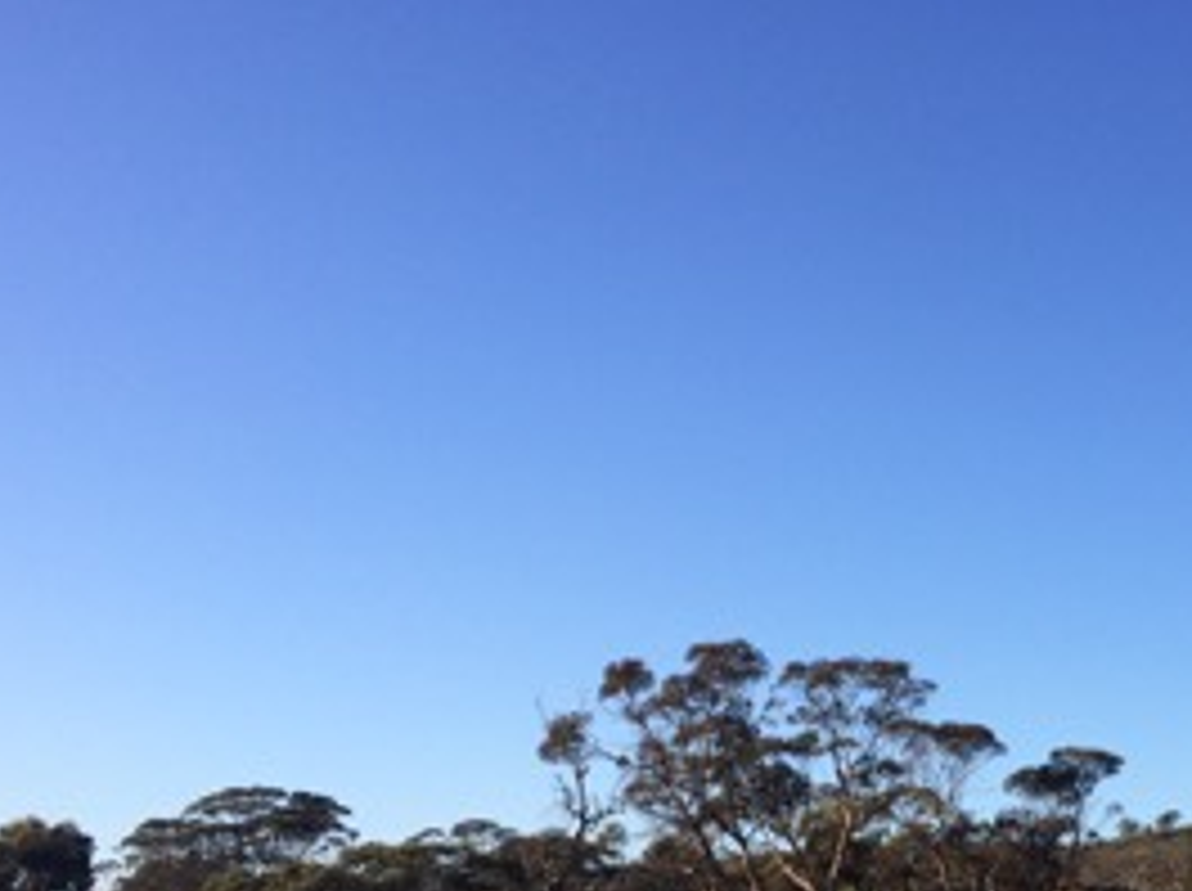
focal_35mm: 57
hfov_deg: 32.3
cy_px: 801
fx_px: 1960
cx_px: 1053
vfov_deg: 24.8
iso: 32
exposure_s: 1/1520
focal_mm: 4.15
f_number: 2.2
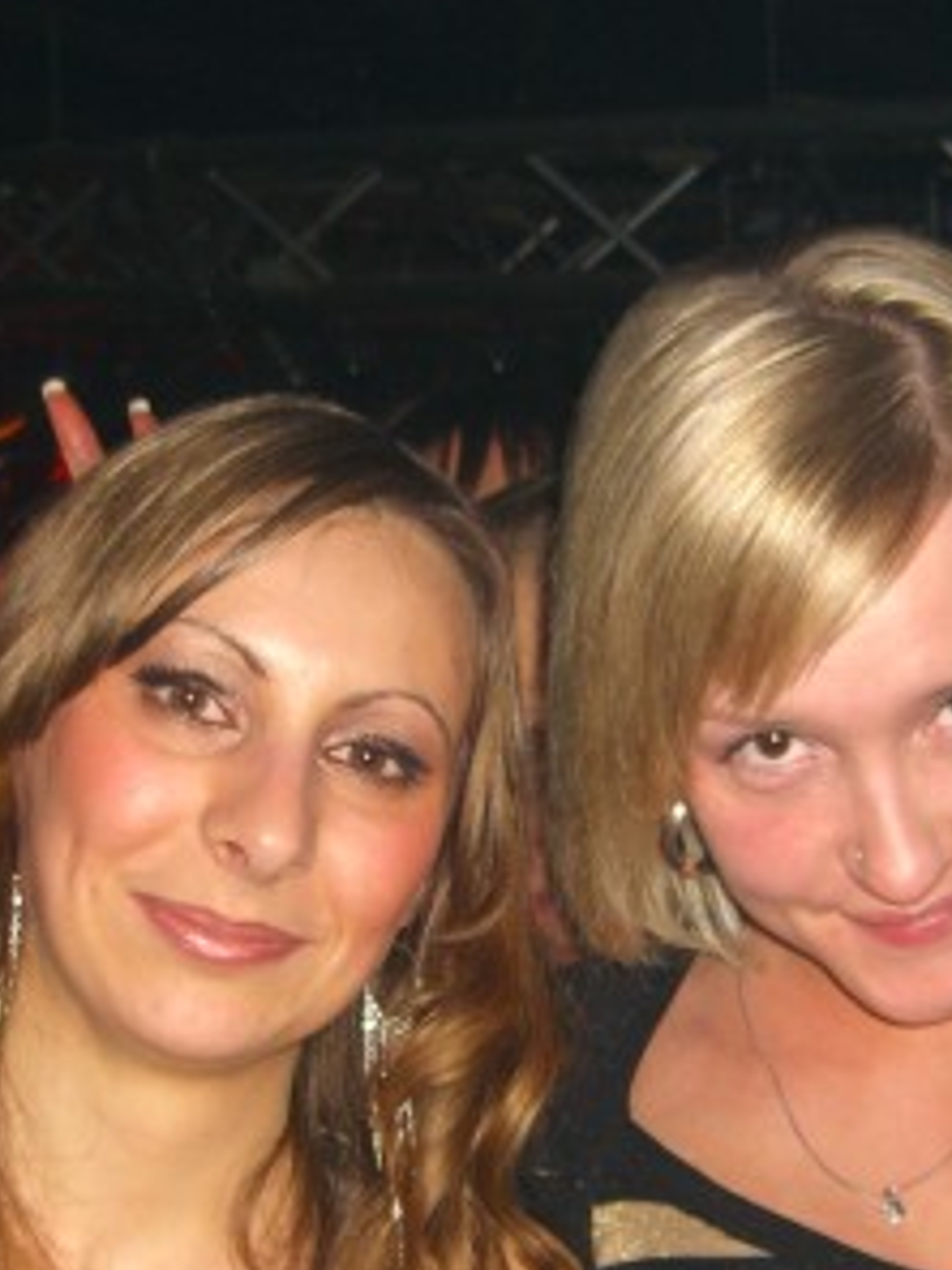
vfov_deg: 25.1
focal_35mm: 77
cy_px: 897
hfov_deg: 19.1
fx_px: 2824
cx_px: 502
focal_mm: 7.9
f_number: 2.8
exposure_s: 1/60
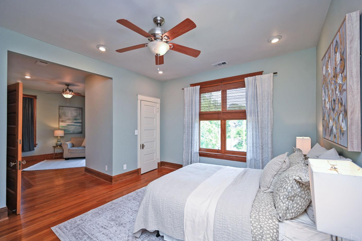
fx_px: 151
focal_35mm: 15
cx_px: 176
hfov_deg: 100.4
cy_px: 126
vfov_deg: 77.3
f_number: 4
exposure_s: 1/60
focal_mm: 14
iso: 220
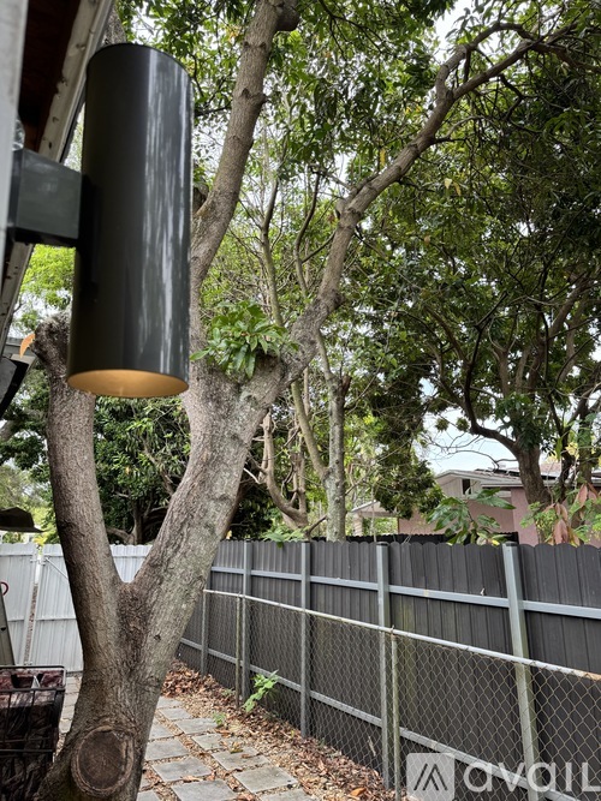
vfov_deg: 71.6
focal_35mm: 24
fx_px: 556
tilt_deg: +11.7
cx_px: 300
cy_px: 400
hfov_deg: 56.8
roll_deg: -0.1
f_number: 1.78
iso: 80
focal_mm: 6.76
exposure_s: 1/306
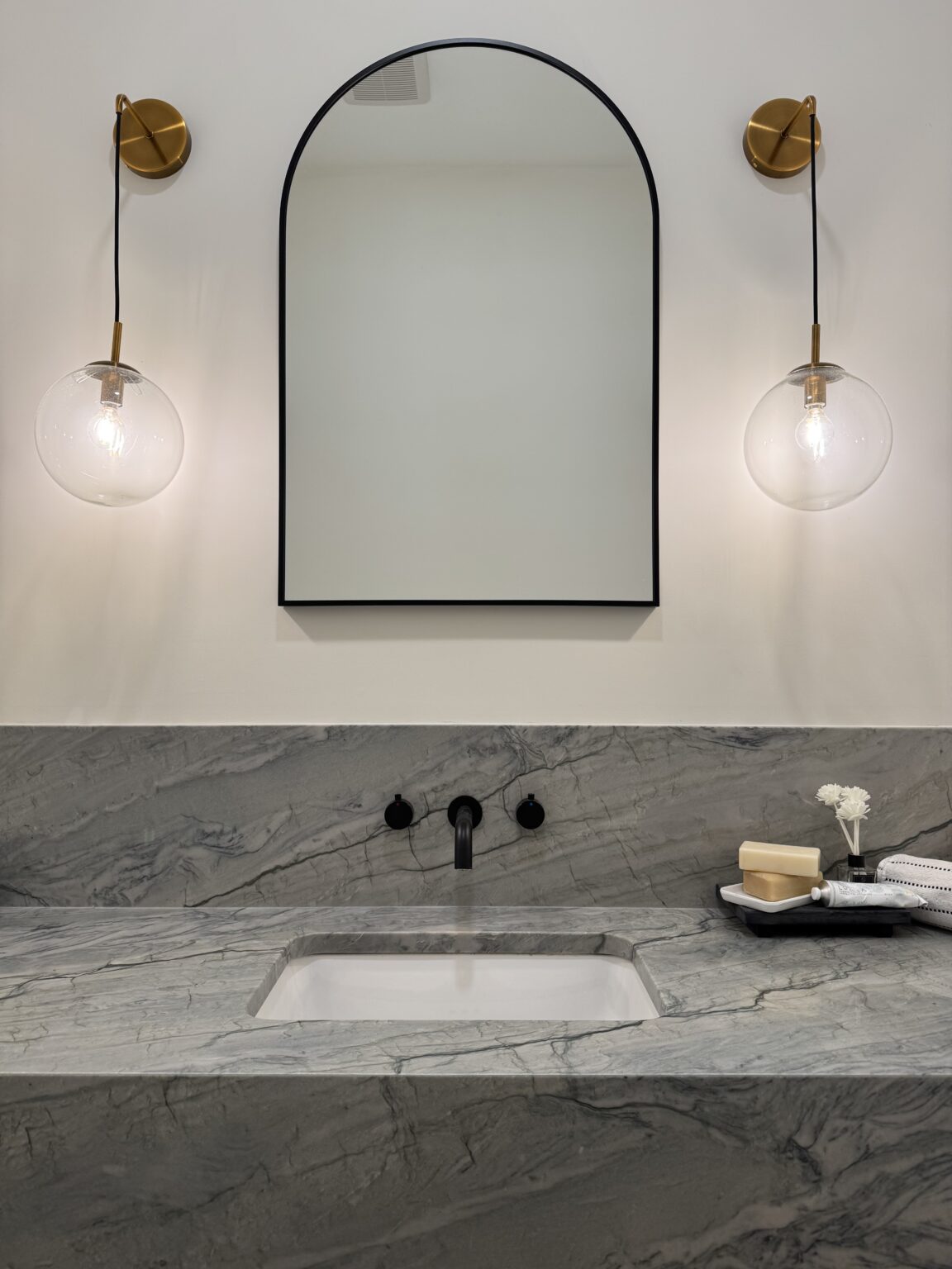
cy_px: 634
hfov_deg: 56.8
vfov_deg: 71.6
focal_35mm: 24
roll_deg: +0.7
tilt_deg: +1.7
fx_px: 880
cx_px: 476
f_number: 1.78
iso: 80
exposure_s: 1/120
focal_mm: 6.76
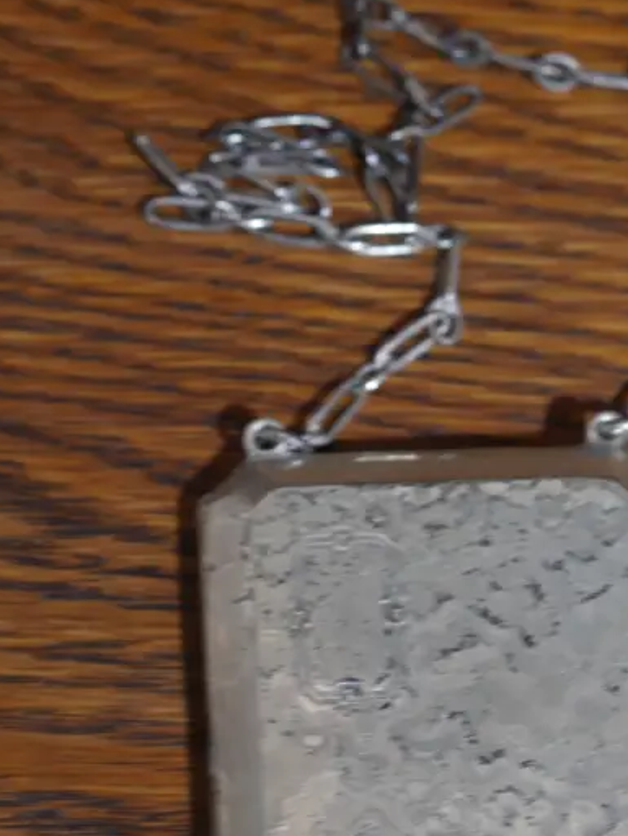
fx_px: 2801
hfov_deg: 12.7
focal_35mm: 116
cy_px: 671
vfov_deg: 16.8
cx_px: 529
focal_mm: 29
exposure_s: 1/60
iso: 800
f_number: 5.4
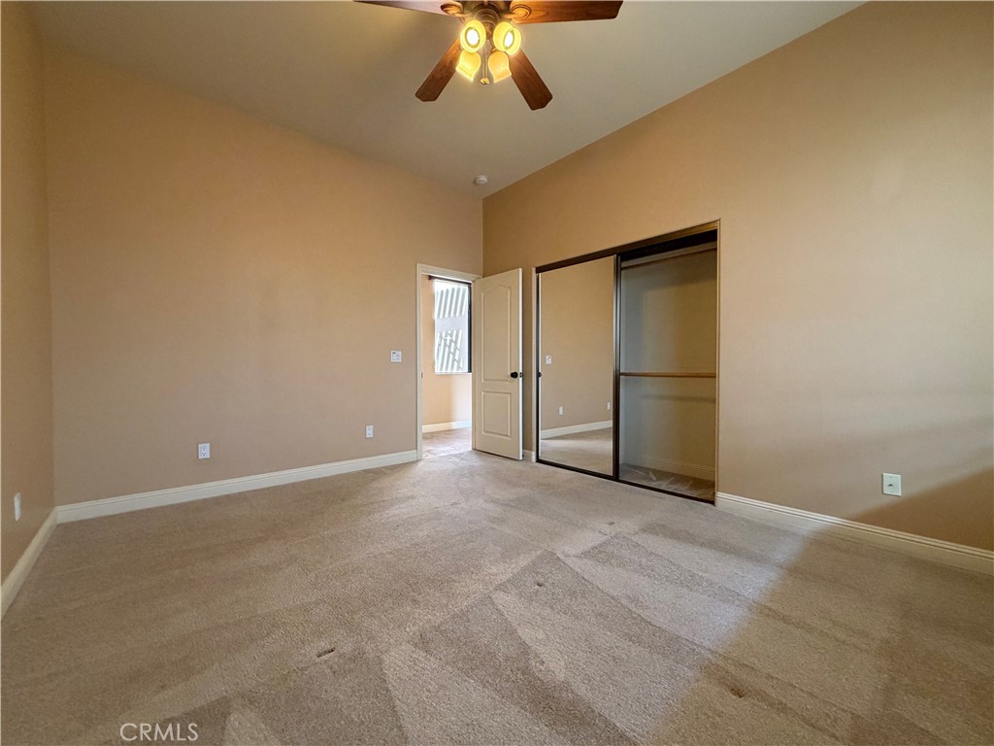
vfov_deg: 85.7
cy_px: 373
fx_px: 402
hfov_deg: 102.1
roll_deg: -0.2
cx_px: 497
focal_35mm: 14
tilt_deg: -0.8
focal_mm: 2.22
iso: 320
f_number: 2.2
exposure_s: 1/60
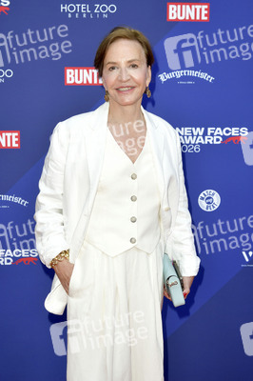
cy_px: 190
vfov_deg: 39.6
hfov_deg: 26.9
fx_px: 528
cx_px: 126
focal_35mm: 50
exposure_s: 1/200
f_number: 6.3
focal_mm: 50
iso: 640
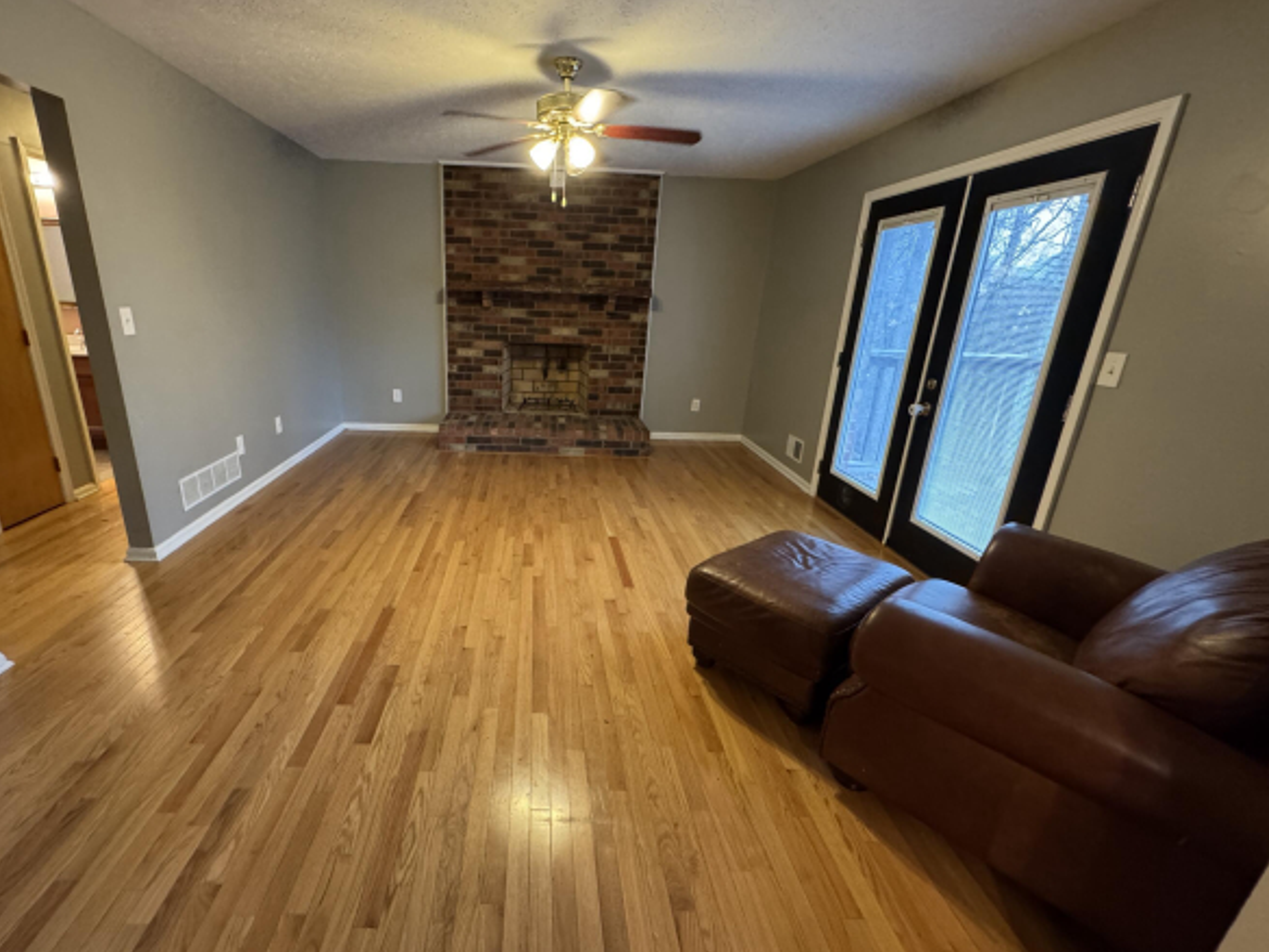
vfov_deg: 78.1
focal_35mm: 16
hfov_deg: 94.0
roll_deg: -1.8
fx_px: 587
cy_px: 487
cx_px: 555
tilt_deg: -19.7
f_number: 2.2
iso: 800
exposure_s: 1/60
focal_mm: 2.22
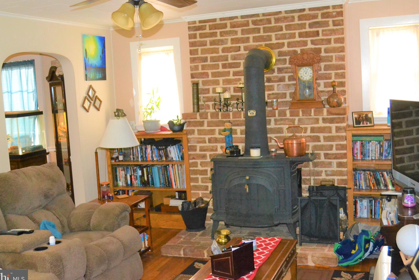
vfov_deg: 32.6
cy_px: 127
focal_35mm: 41
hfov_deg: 47.4
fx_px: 477
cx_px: 215
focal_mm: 24
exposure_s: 1/60
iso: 3200
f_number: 4
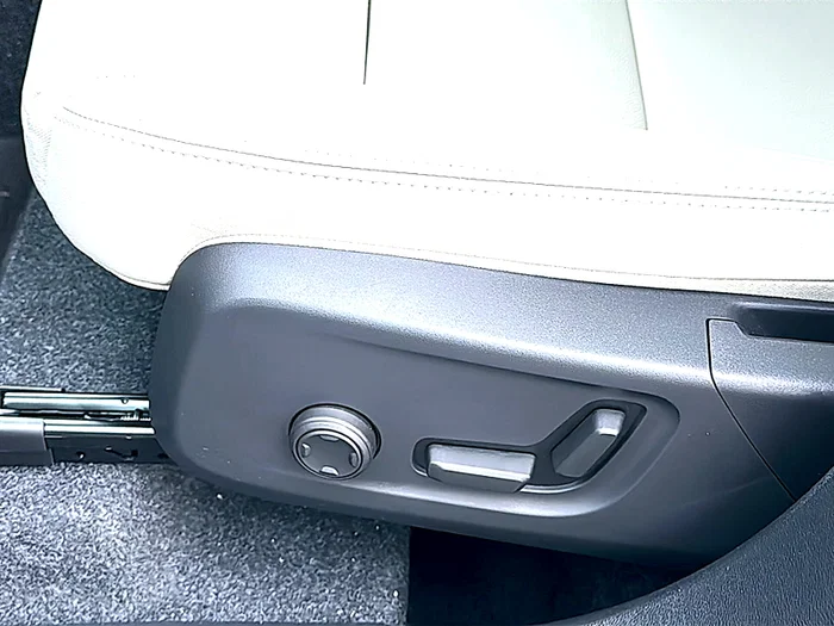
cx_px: 417
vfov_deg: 30.9
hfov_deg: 40.4
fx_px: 1132
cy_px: 313
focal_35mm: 47
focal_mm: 6.86
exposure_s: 1/571
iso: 80
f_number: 1.78
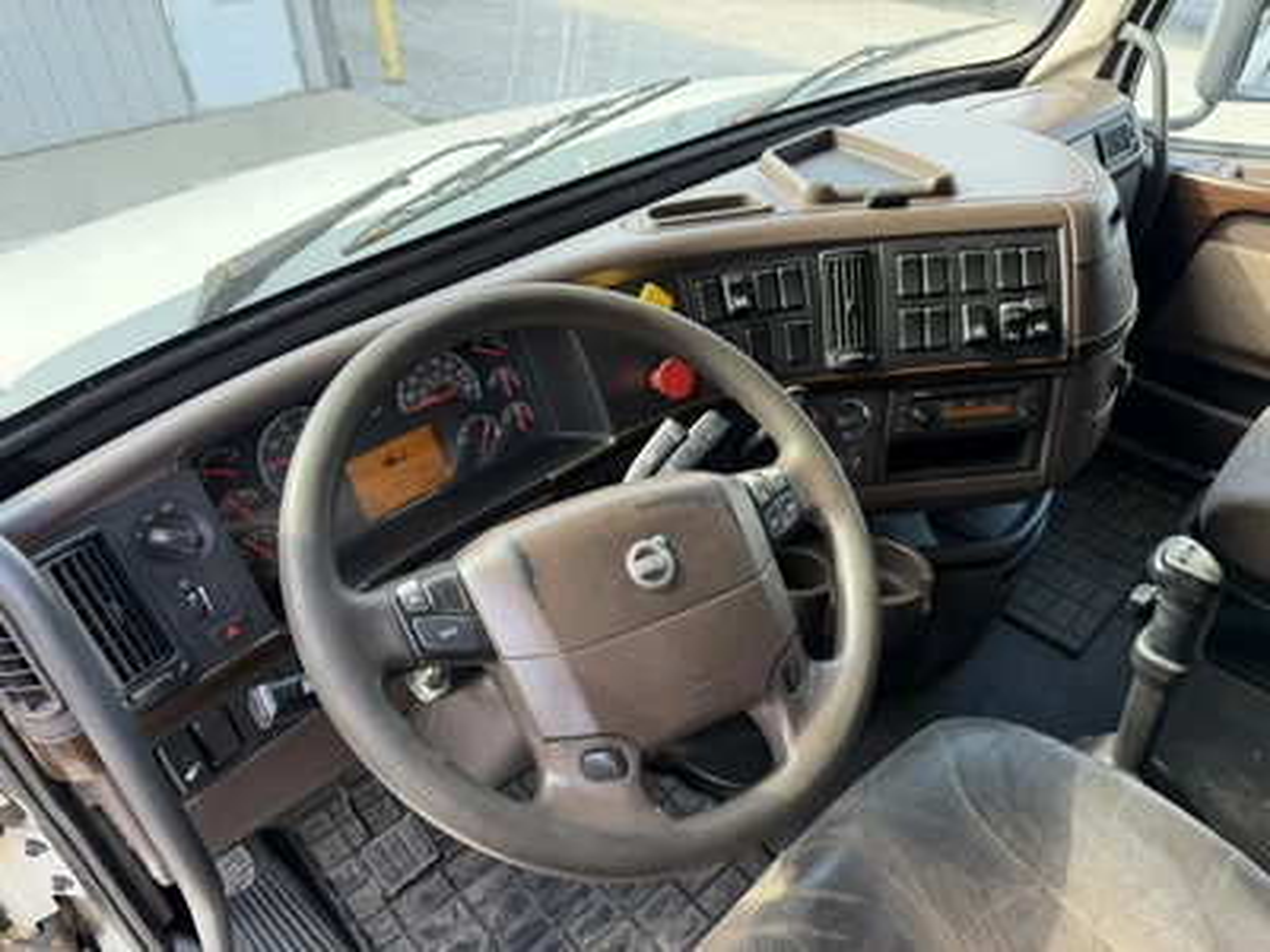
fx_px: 881
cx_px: 635
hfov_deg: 71.6
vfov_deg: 56.8
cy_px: 476
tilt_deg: -36.1
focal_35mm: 24
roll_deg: +4.6
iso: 125
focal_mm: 6.76
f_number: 1.78
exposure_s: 1/194
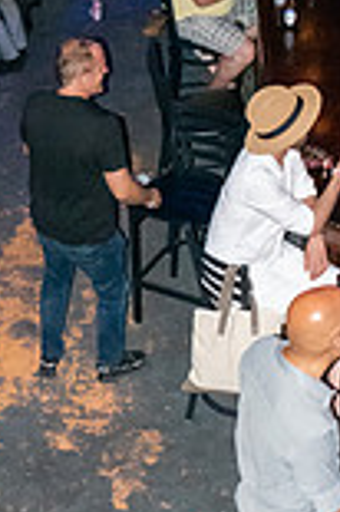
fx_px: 1235
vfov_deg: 23.4
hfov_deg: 15.1
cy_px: 221
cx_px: -83
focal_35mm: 87
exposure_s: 1/60
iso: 6400
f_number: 3.8
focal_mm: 20
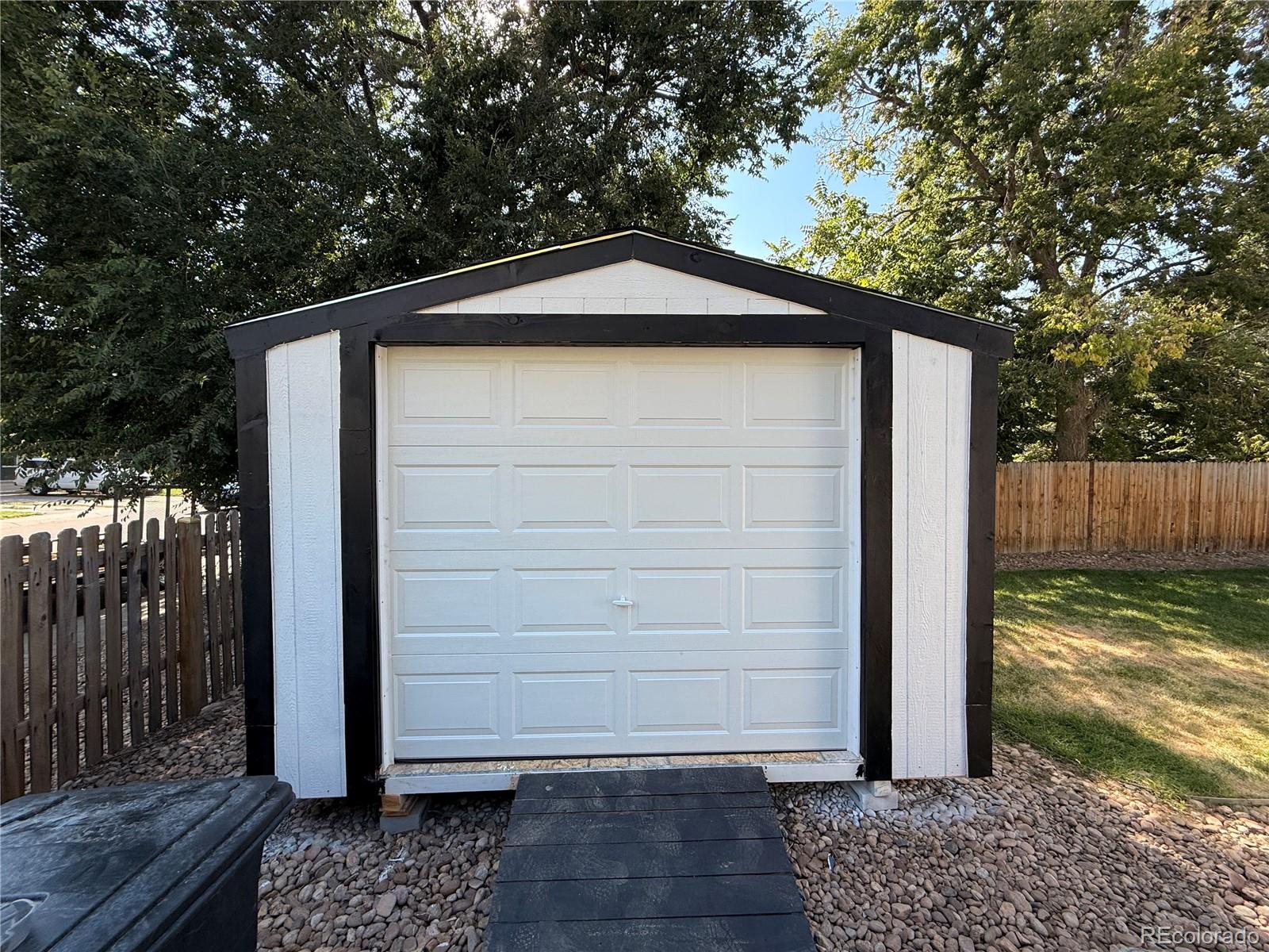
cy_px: 476
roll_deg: +0.9
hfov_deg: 102.1
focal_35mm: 14
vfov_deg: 85.7
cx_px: 634
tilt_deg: -1.7
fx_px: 513
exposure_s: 1/522
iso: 50
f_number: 2.2
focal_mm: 2.22
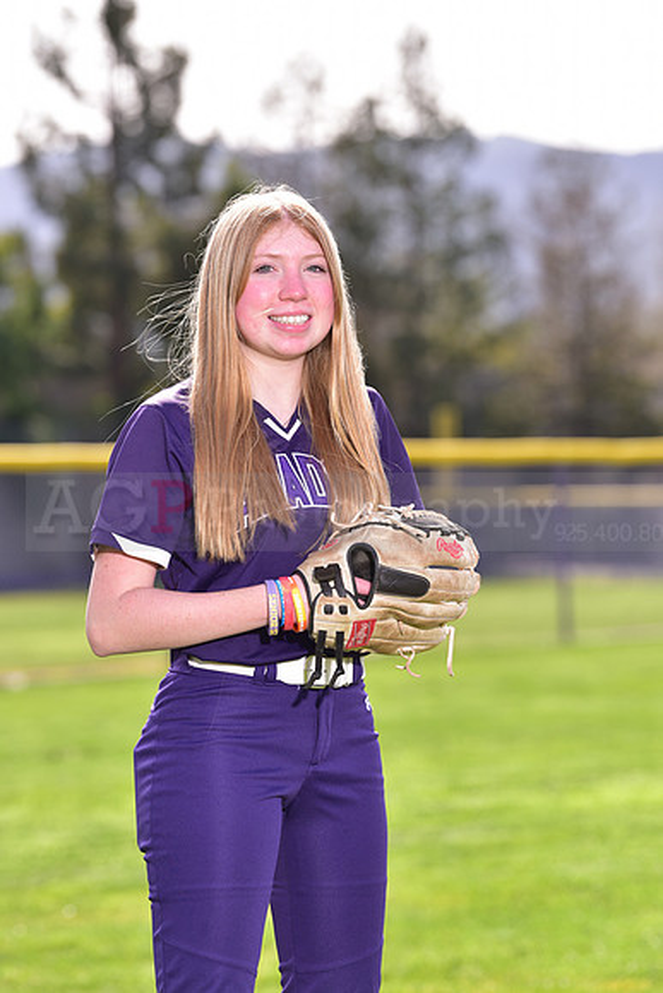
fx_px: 4693
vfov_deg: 12.1
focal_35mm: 170
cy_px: 496
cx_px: 332
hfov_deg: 8.1
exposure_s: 1/250
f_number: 5
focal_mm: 170
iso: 80
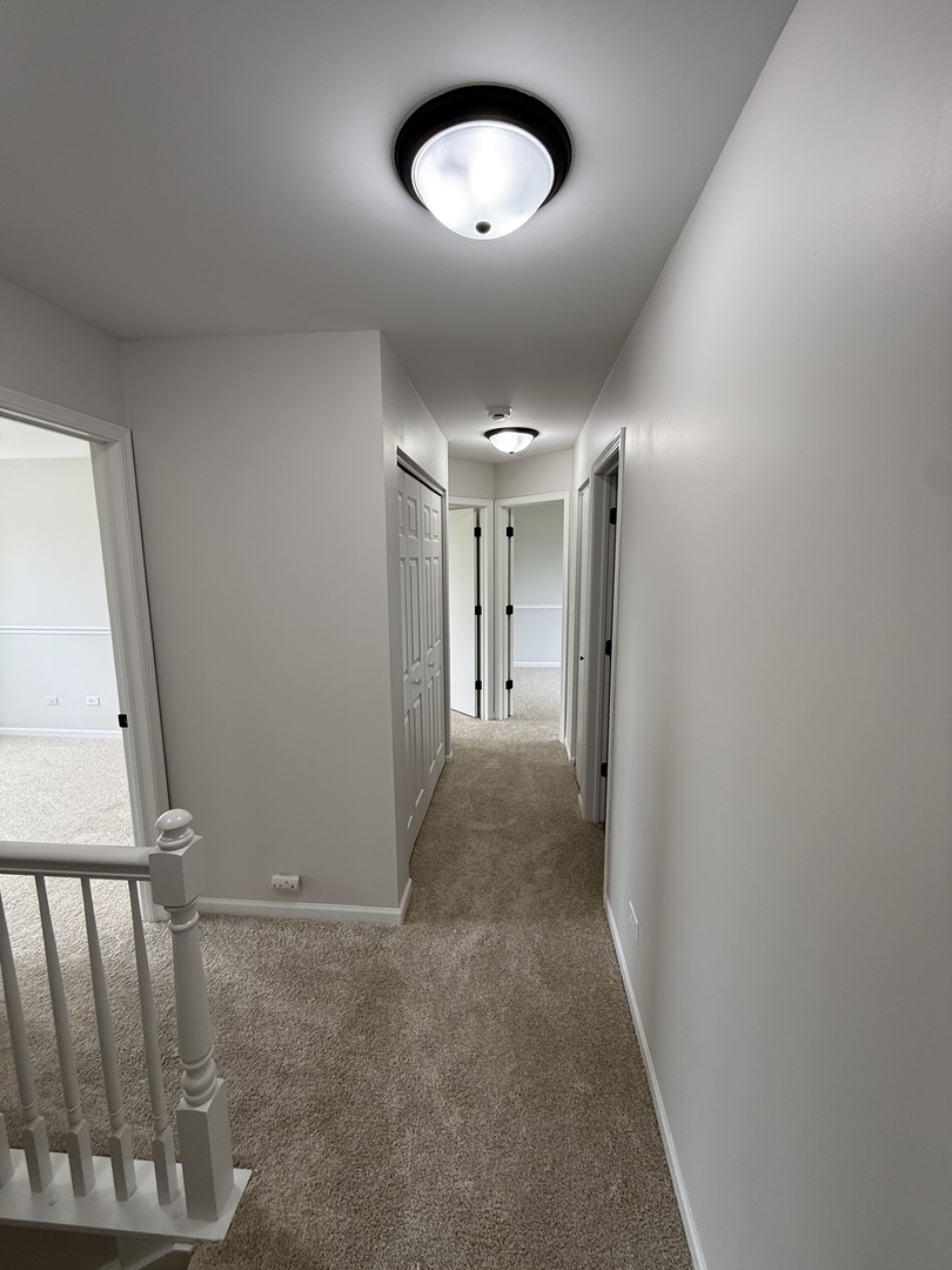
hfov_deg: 85.7
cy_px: 635
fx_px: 513
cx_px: 476
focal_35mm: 14
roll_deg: -0.1
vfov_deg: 102.1
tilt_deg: -8.1
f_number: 2.2
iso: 125
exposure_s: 1/120
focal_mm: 2.22
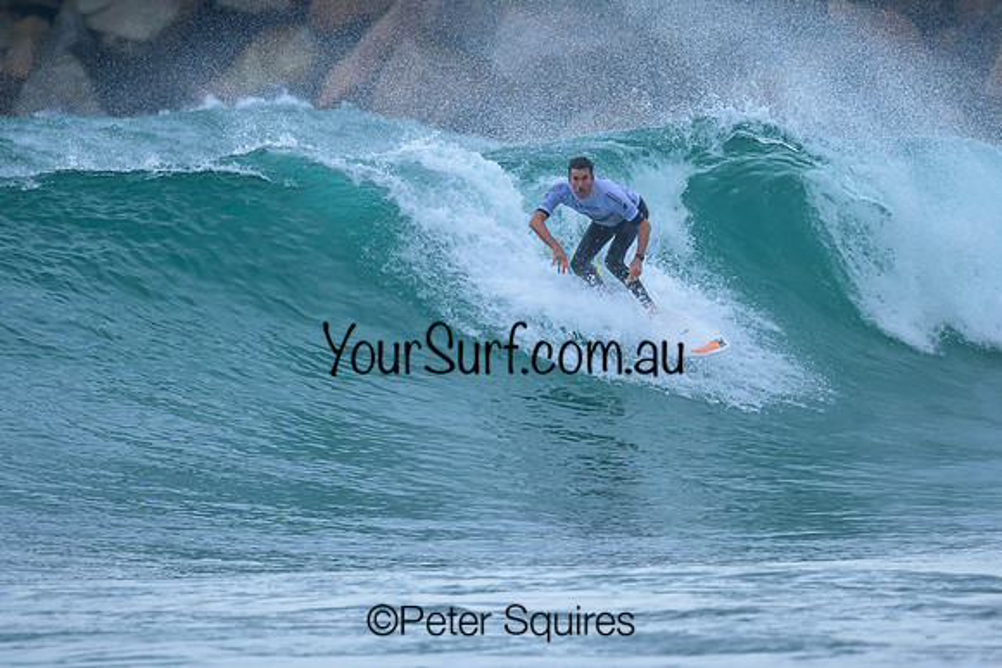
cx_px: 494
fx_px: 30618
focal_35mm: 1100
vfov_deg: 1.3
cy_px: 247
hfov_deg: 1.9
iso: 800
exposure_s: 1/2000
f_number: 6.3
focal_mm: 800
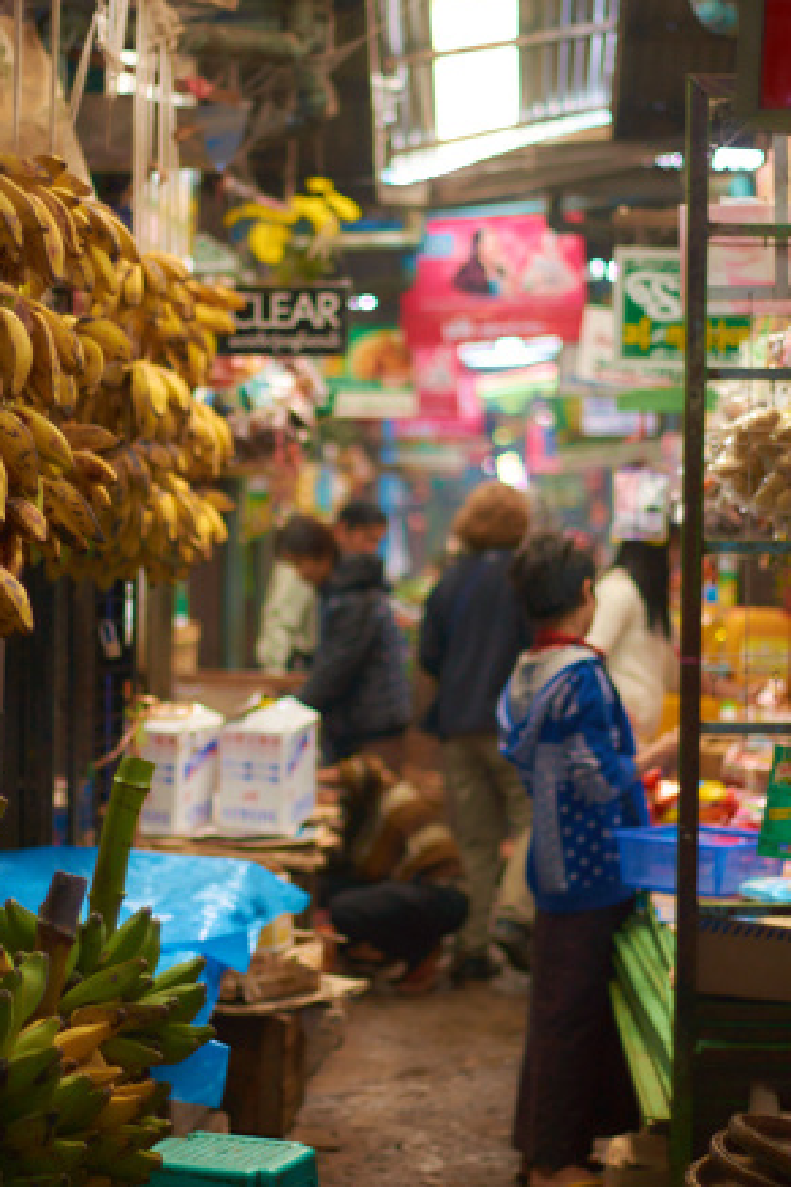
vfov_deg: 19.8
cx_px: 280
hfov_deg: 13.3
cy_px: 668
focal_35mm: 103
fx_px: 3397
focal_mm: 50
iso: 200
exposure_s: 1/45
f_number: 1.4
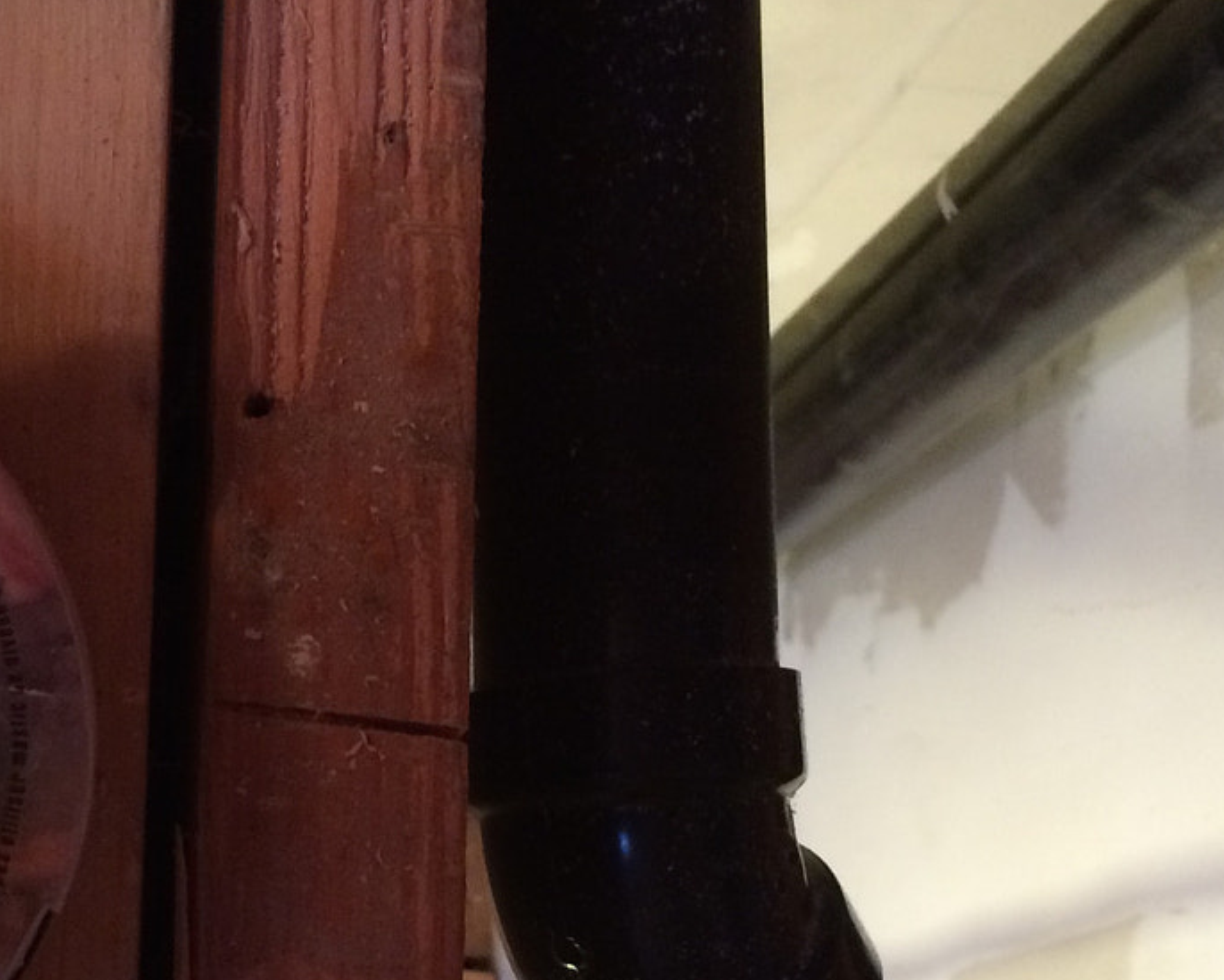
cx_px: 437
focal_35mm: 66
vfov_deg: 22.8
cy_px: 807
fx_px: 2391
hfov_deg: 28.6
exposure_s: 1/30
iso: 200
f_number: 2.2
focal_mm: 4.15
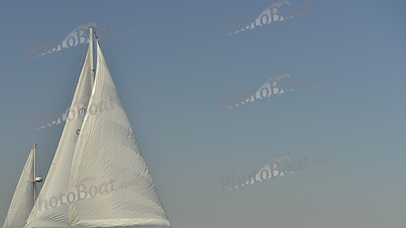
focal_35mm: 83
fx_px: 893
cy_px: 141
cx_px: 179
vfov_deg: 14.5
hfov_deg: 25.6
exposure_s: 1/1000
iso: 200
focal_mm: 70
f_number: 6.3
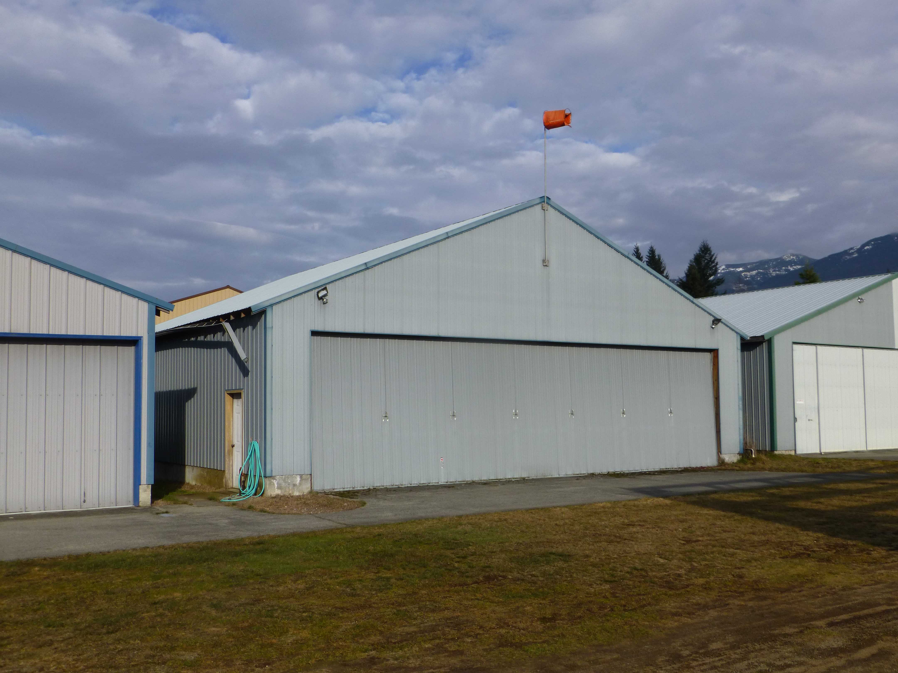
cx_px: 449
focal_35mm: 34
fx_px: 882
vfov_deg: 41.8
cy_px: 336
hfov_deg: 54.0
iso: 100
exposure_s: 1/1300
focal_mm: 6.1
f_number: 3.7
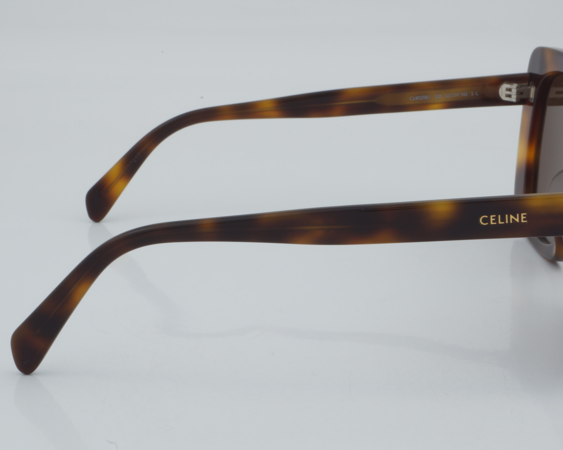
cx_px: 327
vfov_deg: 18.1
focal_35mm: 85
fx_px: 1416
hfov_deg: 22.5
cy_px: 225
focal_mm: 50
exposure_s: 1/3
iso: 100
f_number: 32
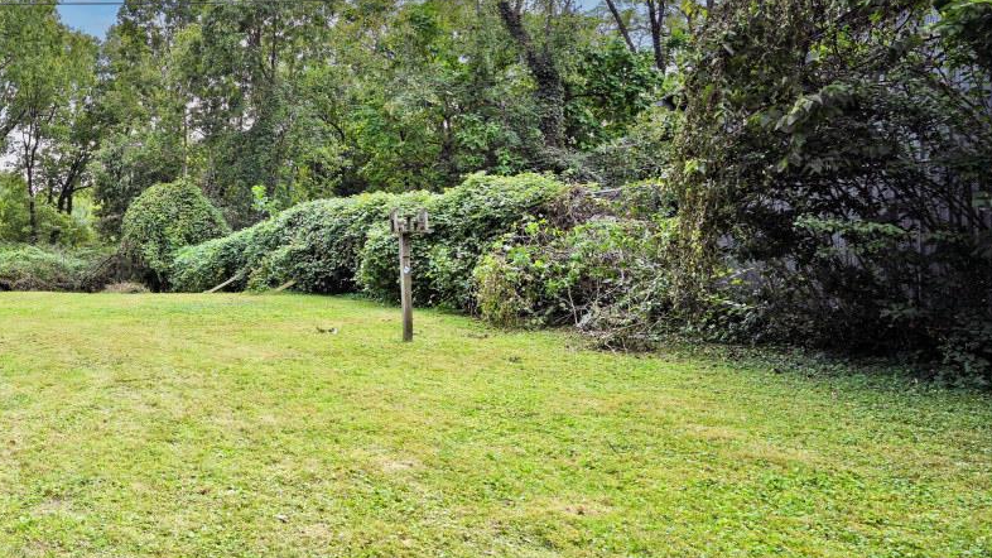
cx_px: 98
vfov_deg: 37.6
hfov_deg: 54.5
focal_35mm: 31
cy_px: 212
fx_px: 815
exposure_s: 1/250
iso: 100
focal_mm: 15.5
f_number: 5.6
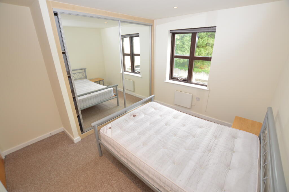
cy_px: 96
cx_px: 144
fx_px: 120
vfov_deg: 77.2
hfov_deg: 100.4
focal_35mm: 15
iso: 400
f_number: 4.5
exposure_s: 1/80
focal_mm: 10
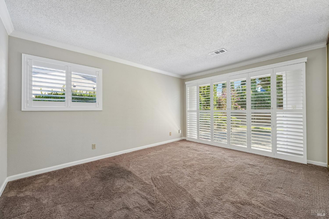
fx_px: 128
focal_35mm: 14
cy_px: 110
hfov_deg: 104.3
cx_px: 164
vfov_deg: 81.2
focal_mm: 14
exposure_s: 1/25
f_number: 8
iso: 640
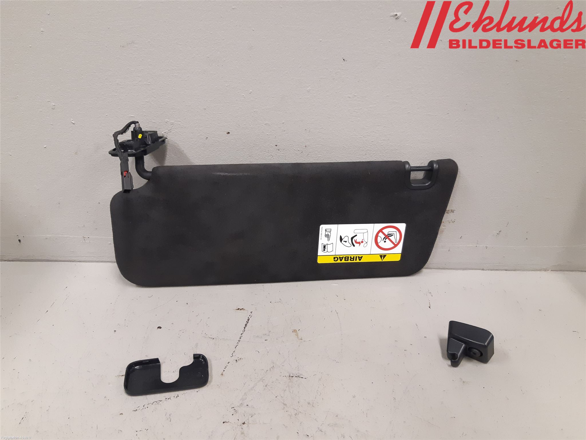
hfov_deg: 67.3
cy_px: 220
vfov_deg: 53.1
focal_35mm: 26
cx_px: 293
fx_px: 440
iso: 200
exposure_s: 1/50
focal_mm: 3.93
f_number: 1.7
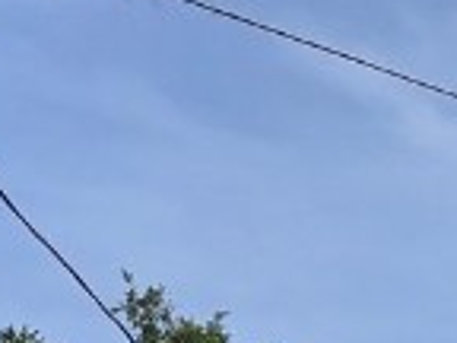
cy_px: 1140
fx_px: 2152
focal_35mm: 163
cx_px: 1330
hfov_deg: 9.6
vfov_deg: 7.6
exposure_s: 1/1248
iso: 12
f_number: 1.7
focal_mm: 6.3
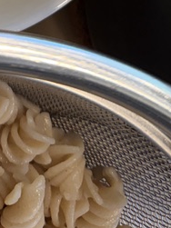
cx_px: 9
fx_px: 646
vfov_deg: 16.1
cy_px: -211
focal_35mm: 98
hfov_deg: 14.9
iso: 160
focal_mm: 6.76
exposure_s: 1/120
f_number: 1.78
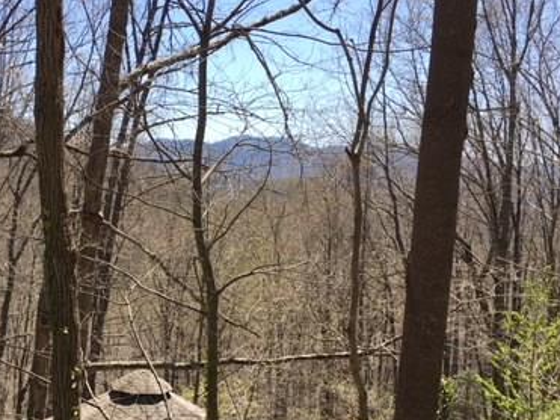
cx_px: 178
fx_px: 809
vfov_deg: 28.5
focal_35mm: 50
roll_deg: -2.5
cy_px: 335
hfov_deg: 37.7
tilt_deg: -10.3
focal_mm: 4.15
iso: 25
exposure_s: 1/801
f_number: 2.2
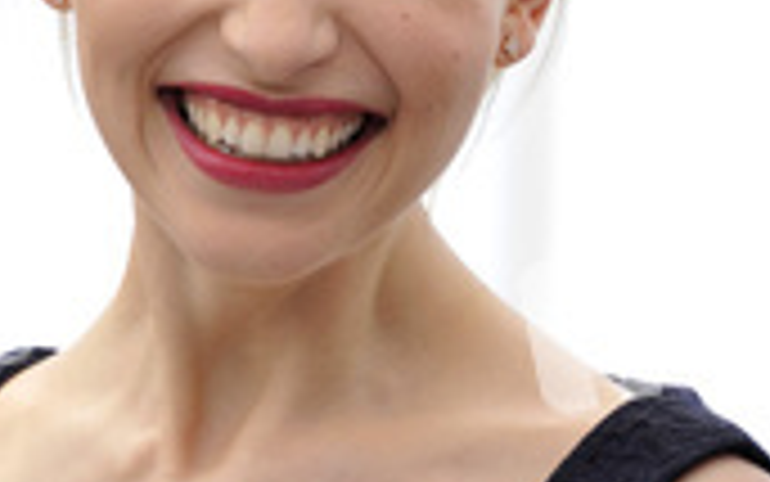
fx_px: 14988
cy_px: 81
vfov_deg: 1.8
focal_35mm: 714
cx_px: 344
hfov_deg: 2.9
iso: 200
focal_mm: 300
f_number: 7.1
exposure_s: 1/250
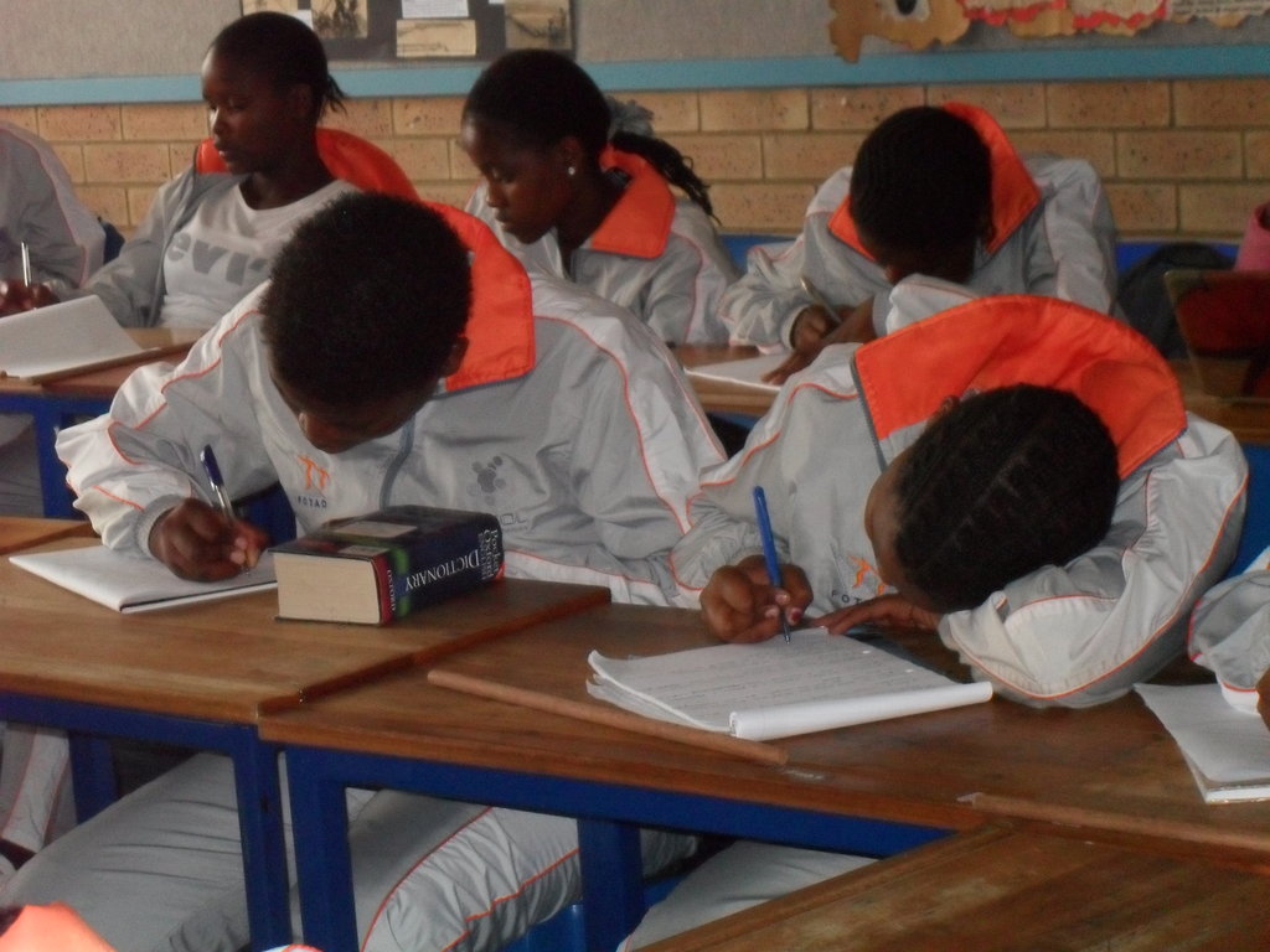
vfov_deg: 14.1
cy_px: 476
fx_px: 3852
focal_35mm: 105
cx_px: 635
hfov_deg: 18.7
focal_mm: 18.6
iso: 400
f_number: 5.2
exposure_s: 1/60
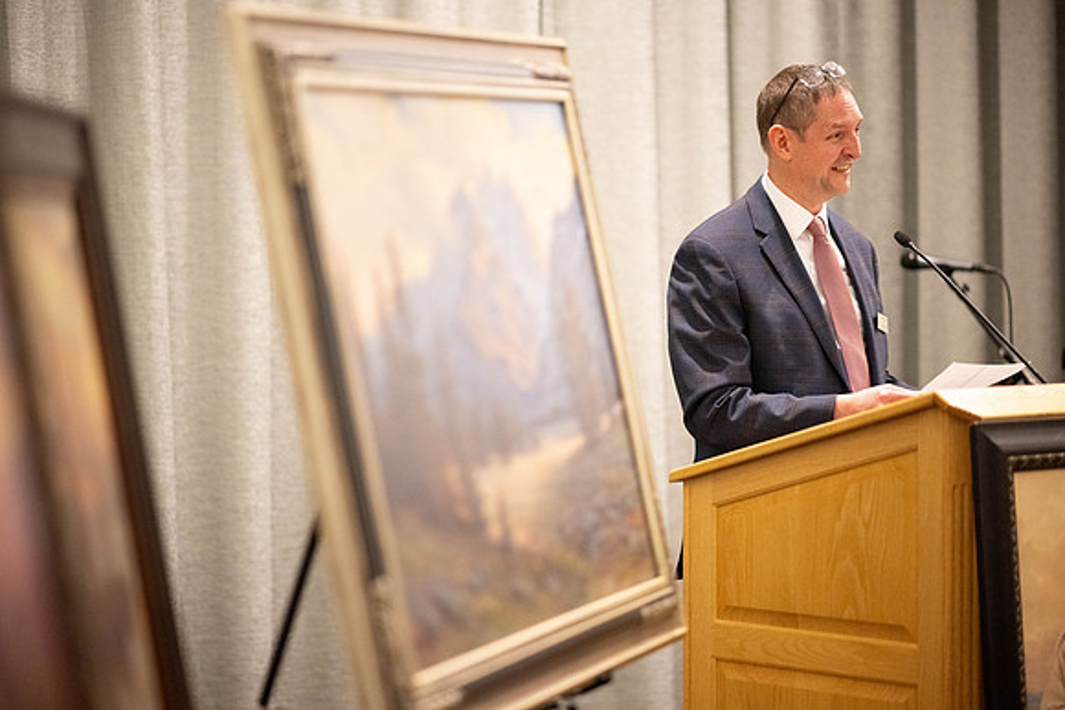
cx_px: 532
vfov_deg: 13.0
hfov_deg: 19.5
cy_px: 355
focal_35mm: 105
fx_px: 3107
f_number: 1.4
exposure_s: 1/400
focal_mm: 105
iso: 4000
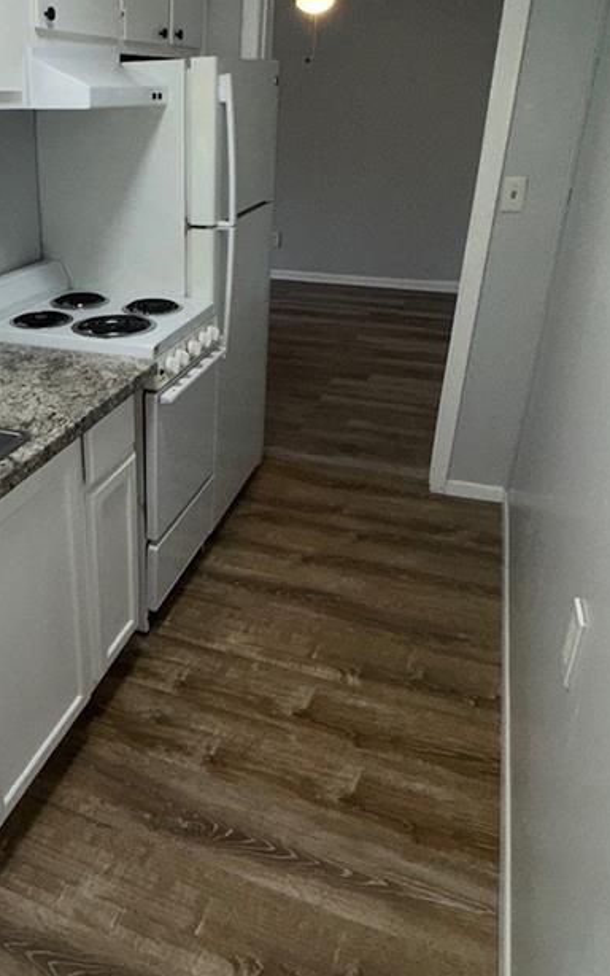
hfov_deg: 41.4
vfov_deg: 64.3
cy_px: 416
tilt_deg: -22.9
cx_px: 127
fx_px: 771
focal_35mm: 29
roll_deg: +0.7
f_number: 2.2
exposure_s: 1/120
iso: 80
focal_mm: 2.22
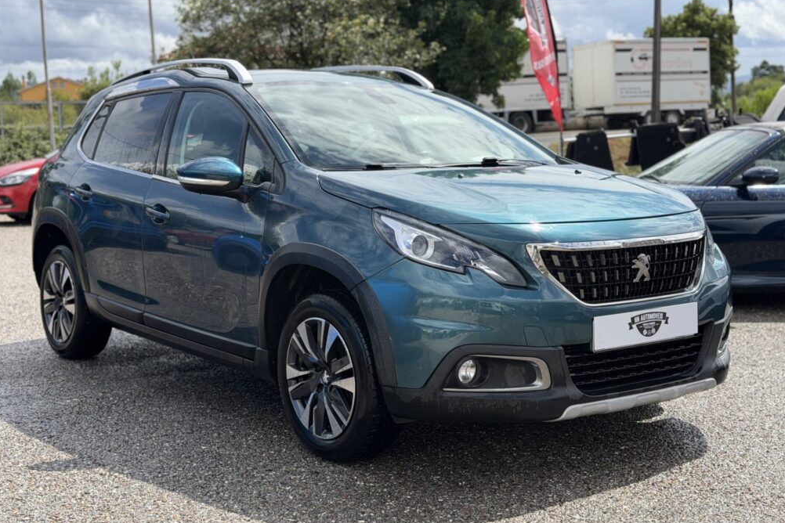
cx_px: 385
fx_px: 1112
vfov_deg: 26.5
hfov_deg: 38.9
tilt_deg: -6.5
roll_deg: +1.2
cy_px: 233
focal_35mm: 51
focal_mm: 6.76
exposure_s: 1/4587
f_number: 1.78
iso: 64
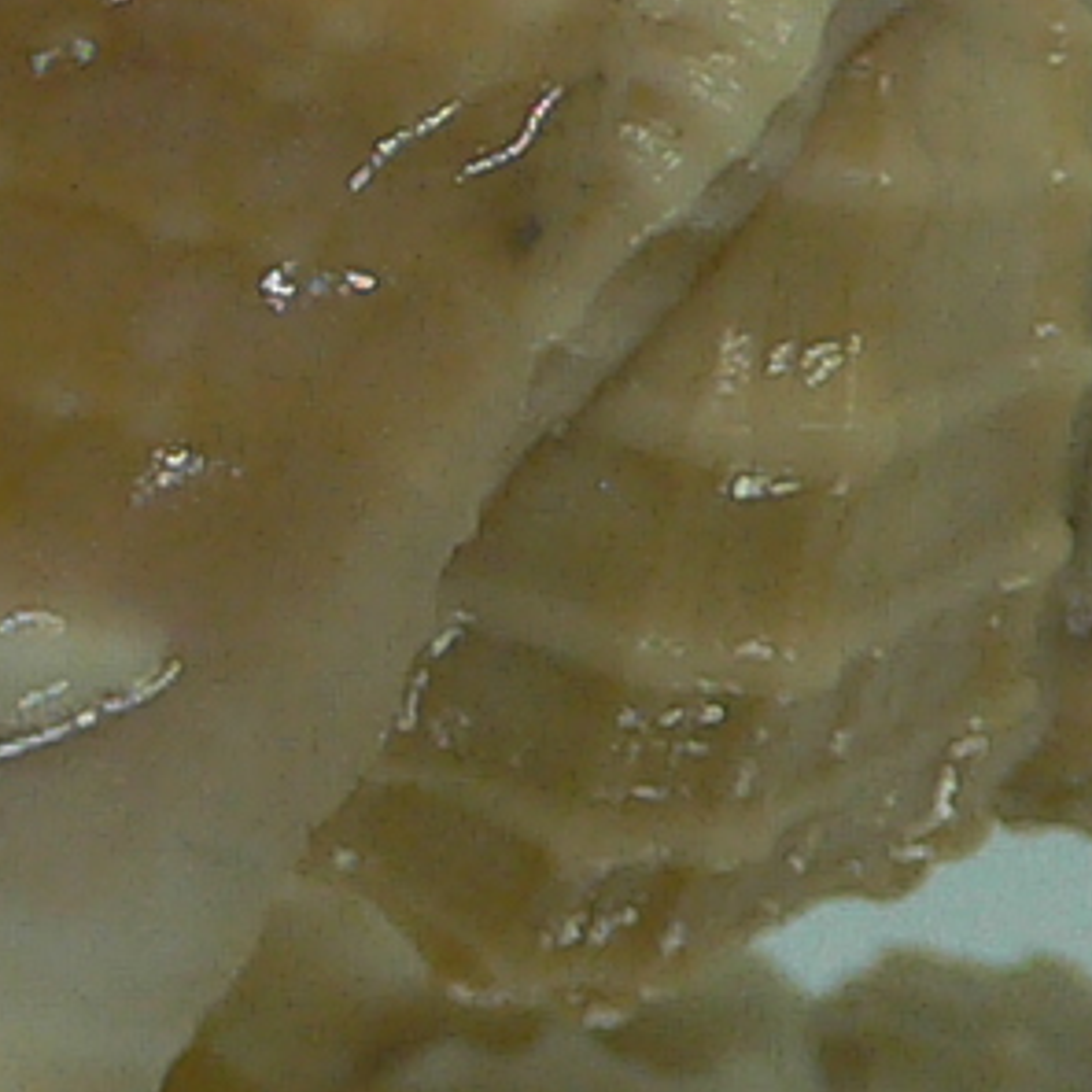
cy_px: 221
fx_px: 7531
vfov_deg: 8.3
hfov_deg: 8.2
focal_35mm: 211
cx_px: -439
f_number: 2.8
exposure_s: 1/60
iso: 80
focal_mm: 4.6
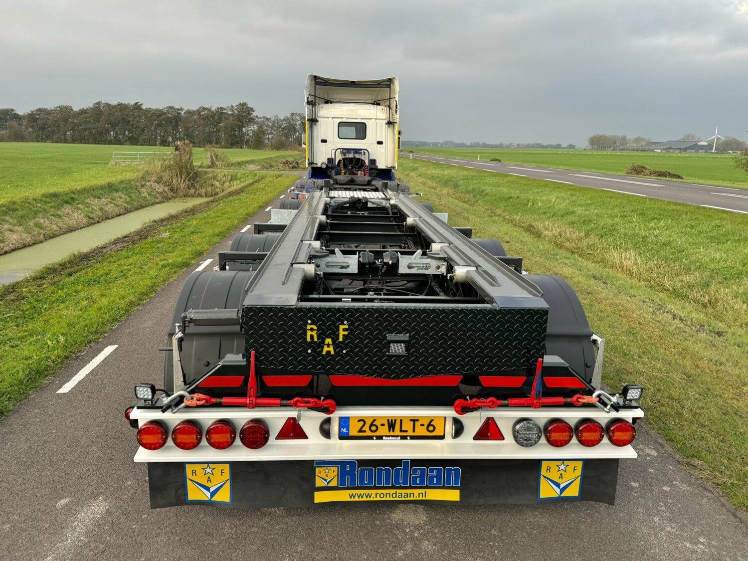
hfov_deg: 71.6
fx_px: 519
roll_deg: +0.0
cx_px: 374
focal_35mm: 24
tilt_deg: -14.4
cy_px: 280
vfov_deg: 56.8
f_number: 1.78
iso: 80
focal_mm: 6.76
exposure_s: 1/1010
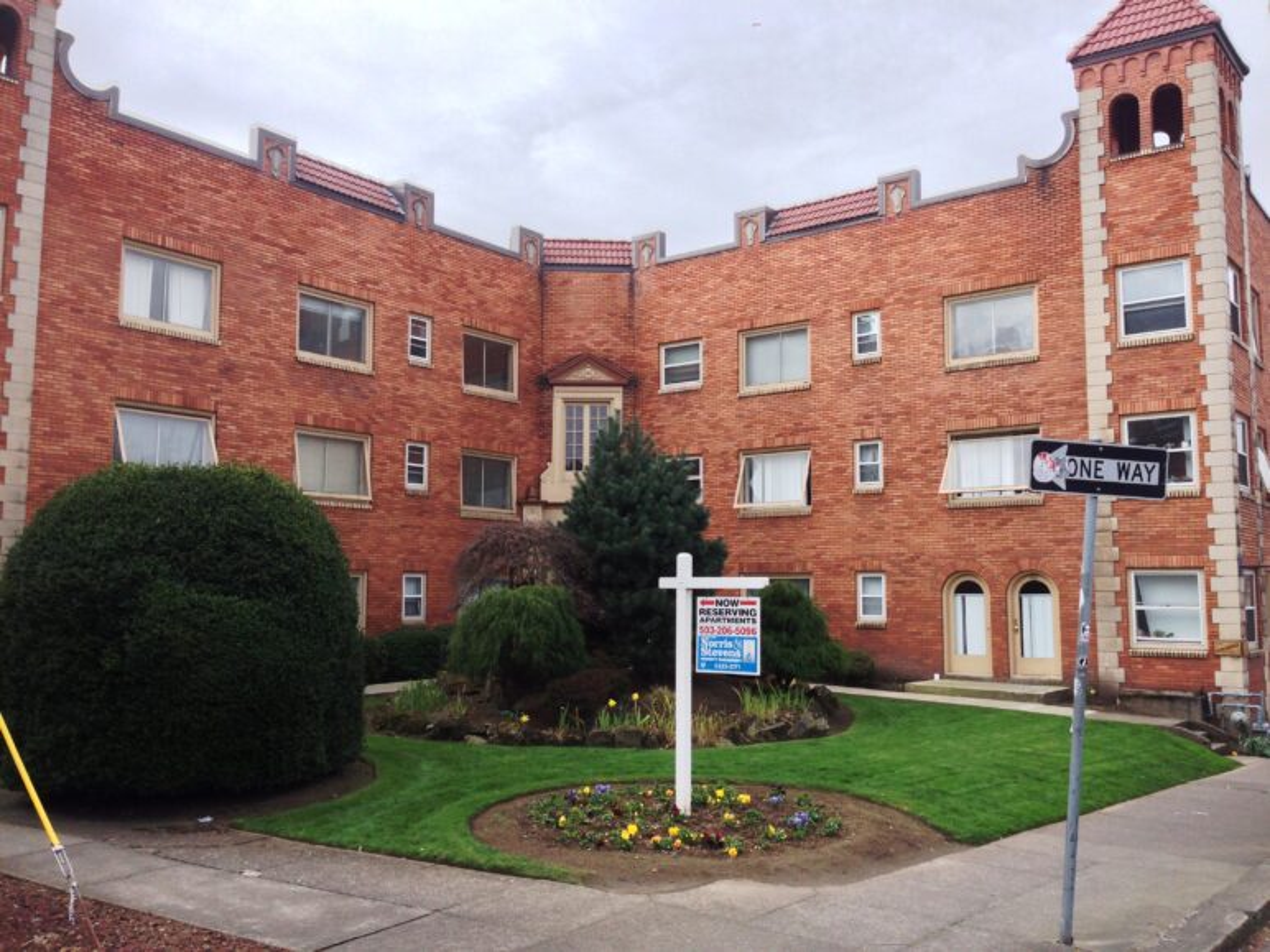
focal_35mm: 33
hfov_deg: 55.4
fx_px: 1211
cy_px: 476
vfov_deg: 42.9
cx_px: 635
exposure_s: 1/763
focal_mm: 4.13
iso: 50
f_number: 2.4
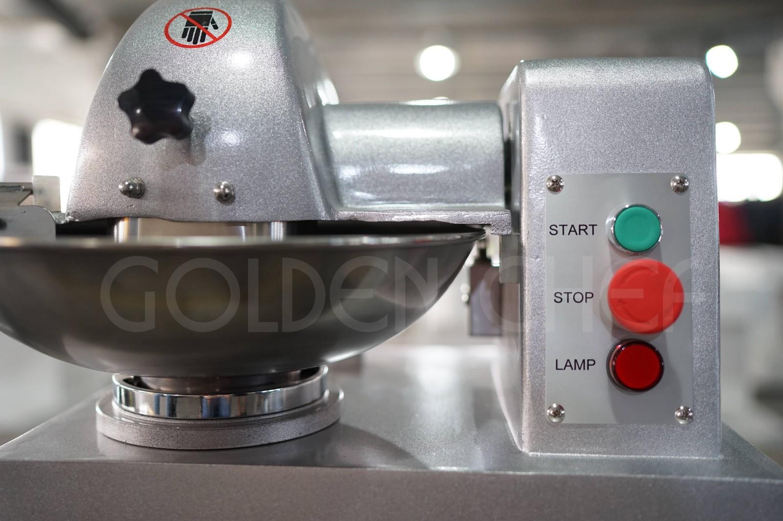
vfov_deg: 37.8
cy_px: 260
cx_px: 392
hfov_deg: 54.4
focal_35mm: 35
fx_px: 761
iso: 1000
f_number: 1.7
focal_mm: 35
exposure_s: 1/100
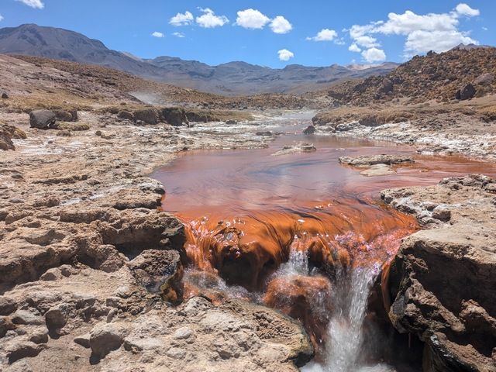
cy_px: 186
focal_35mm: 25
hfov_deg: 69.4
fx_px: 358
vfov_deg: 54.9
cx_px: 248
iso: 43
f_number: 1.89
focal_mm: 5.43
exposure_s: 1/3086
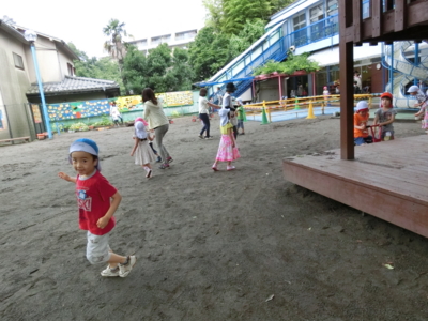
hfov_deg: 69.4
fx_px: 309
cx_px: 214
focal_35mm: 25
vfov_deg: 54.9
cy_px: 160
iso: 500
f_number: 3.5
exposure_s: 1/1000
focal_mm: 4.5
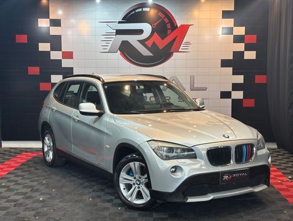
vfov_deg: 28.1
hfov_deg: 36.8
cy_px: 110
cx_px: 146
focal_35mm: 52
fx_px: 441
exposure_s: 1/60
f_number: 1.6
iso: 40
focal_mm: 5.96
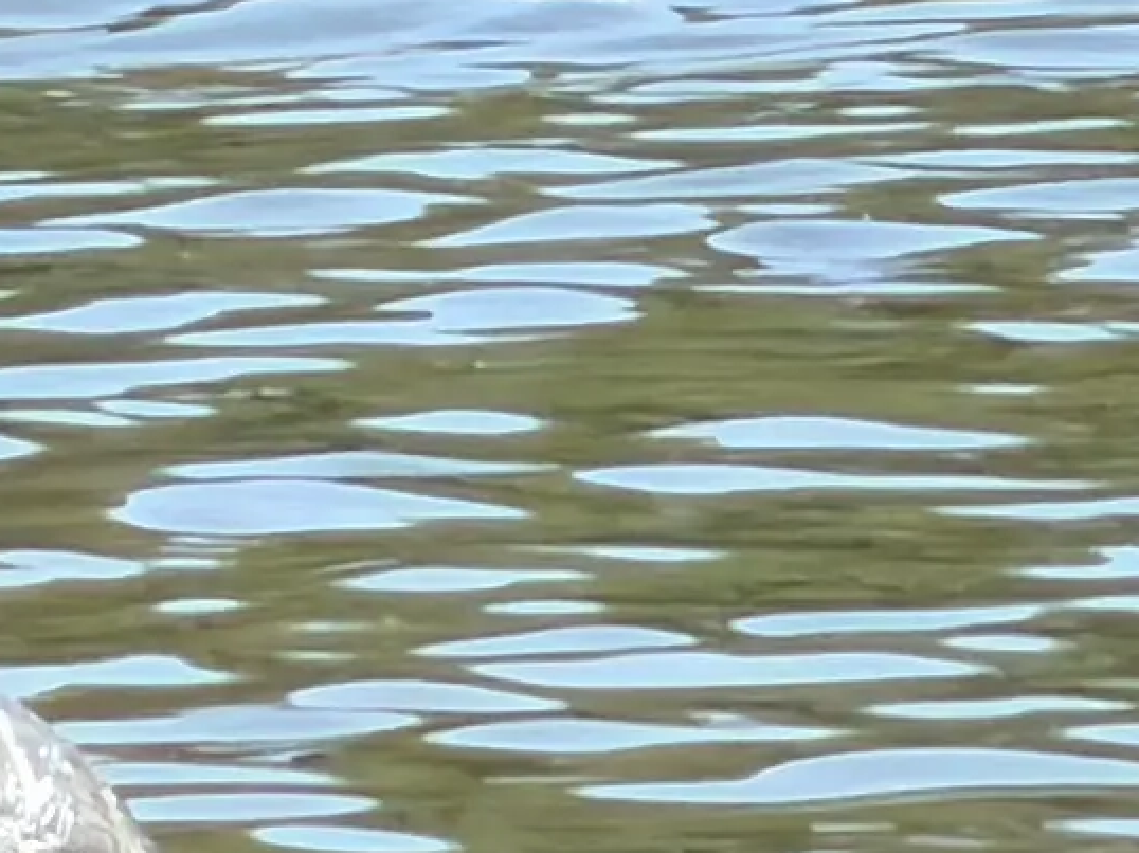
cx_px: 970
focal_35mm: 1500
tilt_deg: -2.1
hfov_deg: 1.3
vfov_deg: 1.0
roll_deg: +1.0
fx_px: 49334
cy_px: -766
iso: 50
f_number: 2.8
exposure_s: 1/467
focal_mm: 16.89
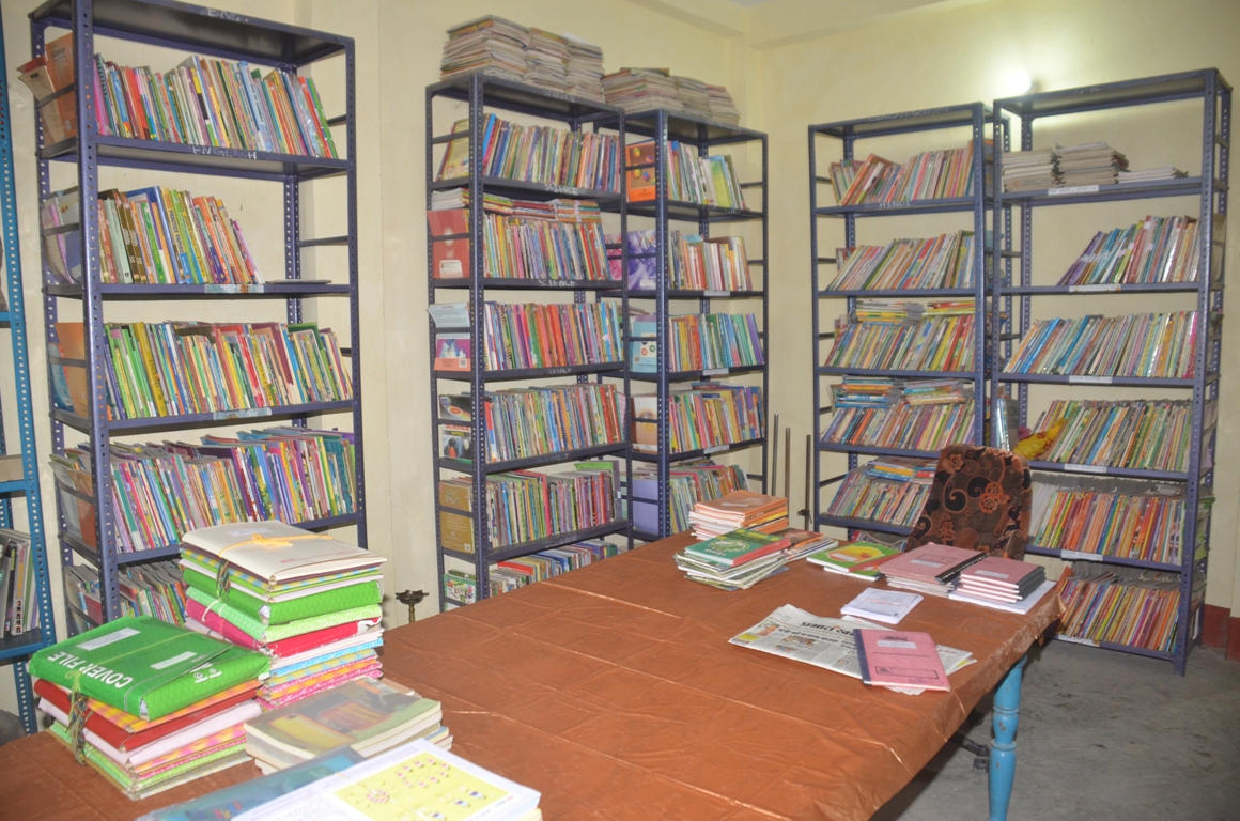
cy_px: 410
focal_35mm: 27
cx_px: 620
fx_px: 928
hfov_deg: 67.5
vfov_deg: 47.7
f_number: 4
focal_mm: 18
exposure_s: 1/60
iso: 800
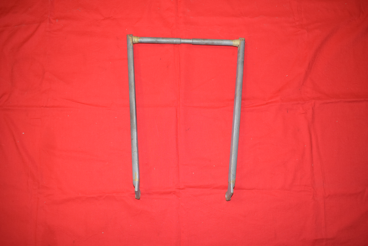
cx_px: 184
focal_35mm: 33
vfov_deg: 40.0
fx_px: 337
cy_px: 123
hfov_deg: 57.2
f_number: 5
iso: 800
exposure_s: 1/100
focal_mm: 22
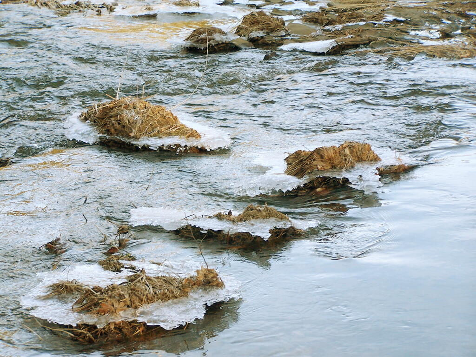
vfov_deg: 12.7
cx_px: 238
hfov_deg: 16.8
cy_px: 178
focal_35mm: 117
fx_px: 1609
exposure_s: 1/100
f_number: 3.2
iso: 80
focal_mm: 19.4
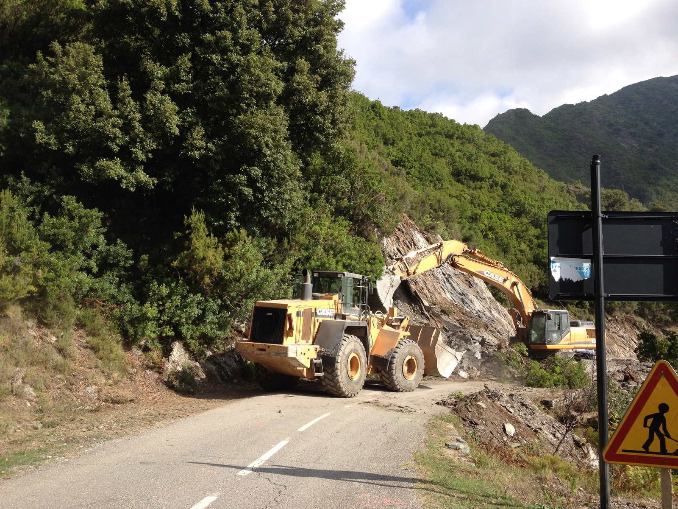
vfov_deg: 40.7
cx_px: 339
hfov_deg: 52.6
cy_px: 254
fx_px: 686
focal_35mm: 35
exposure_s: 1/968
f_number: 2.4
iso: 64
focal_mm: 4.28
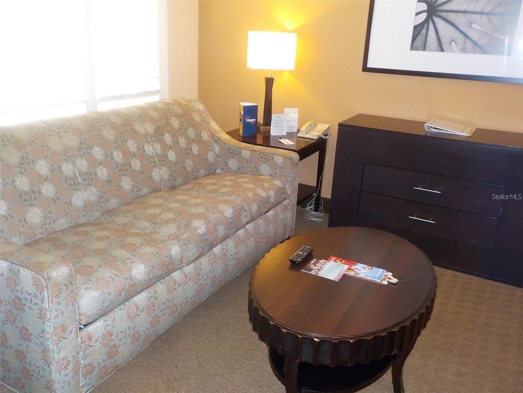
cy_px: 196
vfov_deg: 46.8
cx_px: 262
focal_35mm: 30
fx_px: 453
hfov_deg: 60.0
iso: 280
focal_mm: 4.1
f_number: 3.3
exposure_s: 1/30
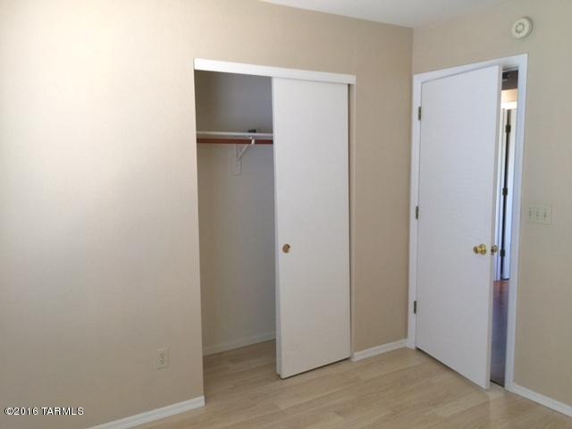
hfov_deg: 61.7
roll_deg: -0.5
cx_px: 286
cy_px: 214
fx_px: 479
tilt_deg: -7.4
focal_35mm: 29
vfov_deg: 48.2
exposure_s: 1/15
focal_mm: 4.15
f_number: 2.2
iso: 64
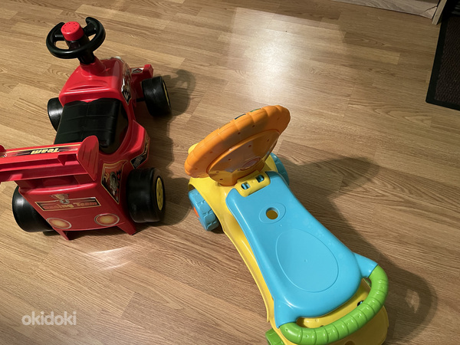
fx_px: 346
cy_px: 172
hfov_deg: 67.3
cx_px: 230
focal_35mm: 26
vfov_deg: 53.1
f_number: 1.6
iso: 500
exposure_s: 1/50
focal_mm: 5.1
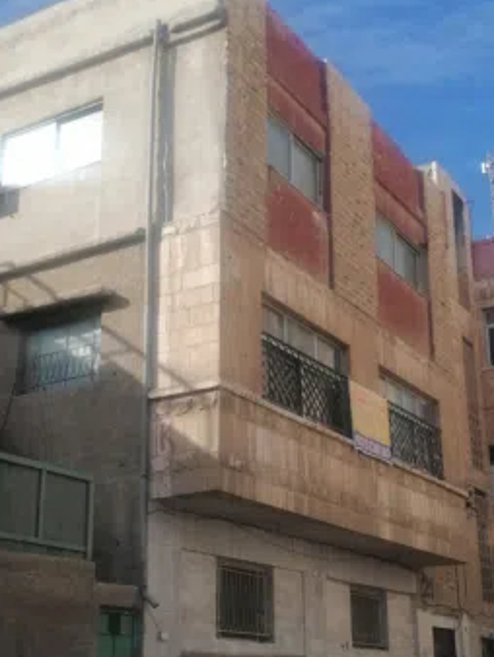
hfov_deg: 28.0
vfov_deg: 36.7
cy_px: 367
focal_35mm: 52
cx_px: 284
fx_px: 988
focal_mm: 5.3
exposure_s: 1/1266
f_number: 1.8
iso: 50
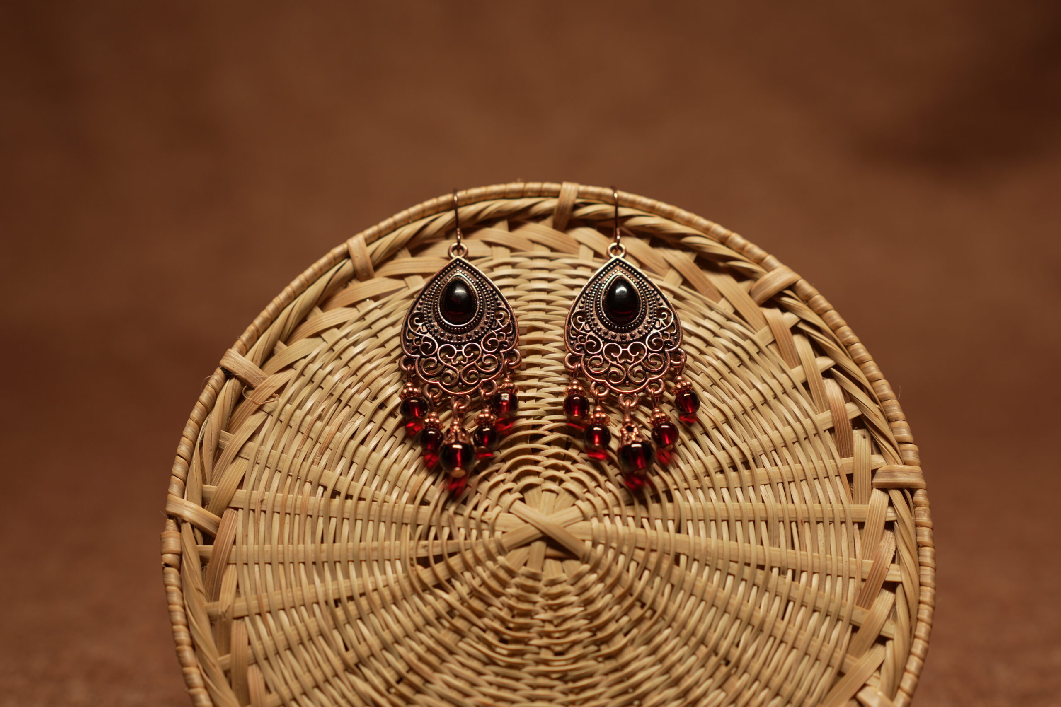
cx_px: 530
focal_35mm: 52
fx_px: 1533
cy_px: 354
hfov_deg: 38.2
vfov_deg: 26.0
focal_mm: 35
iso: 125
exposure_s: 1/125
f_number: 2.5
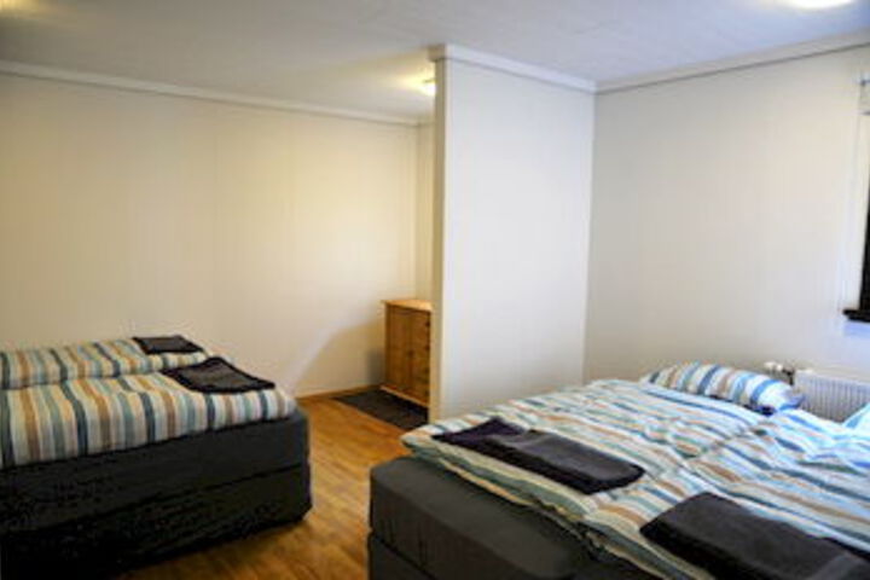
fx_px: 580
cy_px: 290
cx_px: 435
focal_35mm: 24
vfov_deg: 53.1
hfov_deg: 73.7
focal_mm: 16
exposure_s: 1/40
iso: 640
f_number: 3.5
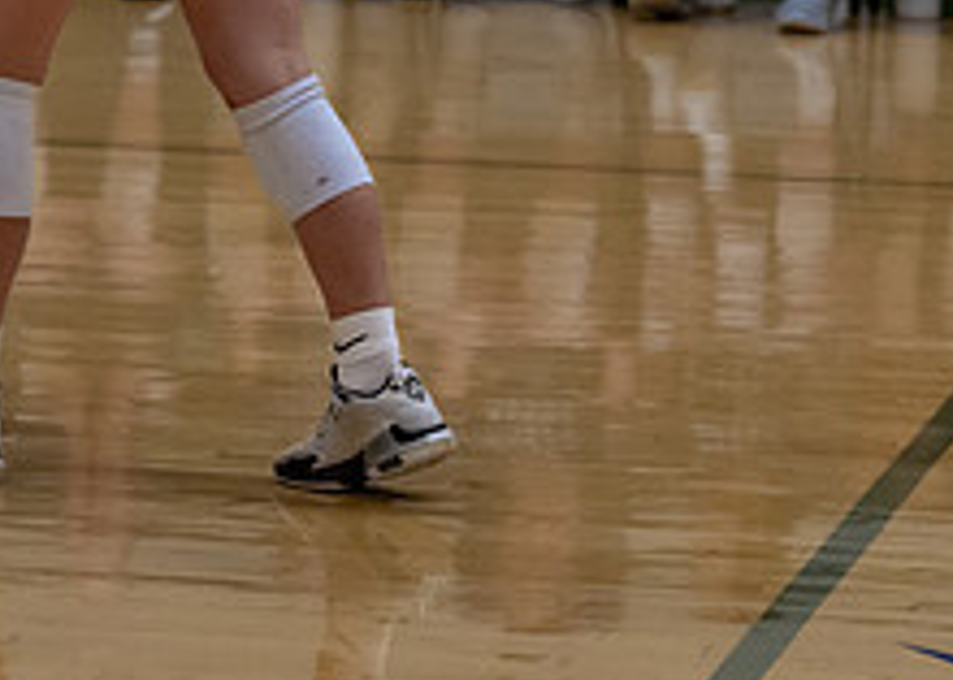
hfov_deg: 7.8
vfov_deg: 5.5
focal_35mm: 259
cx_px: 305
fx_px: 7008
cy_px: -260
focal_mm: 70
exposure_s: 1/1000
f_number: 2.8
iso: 2500
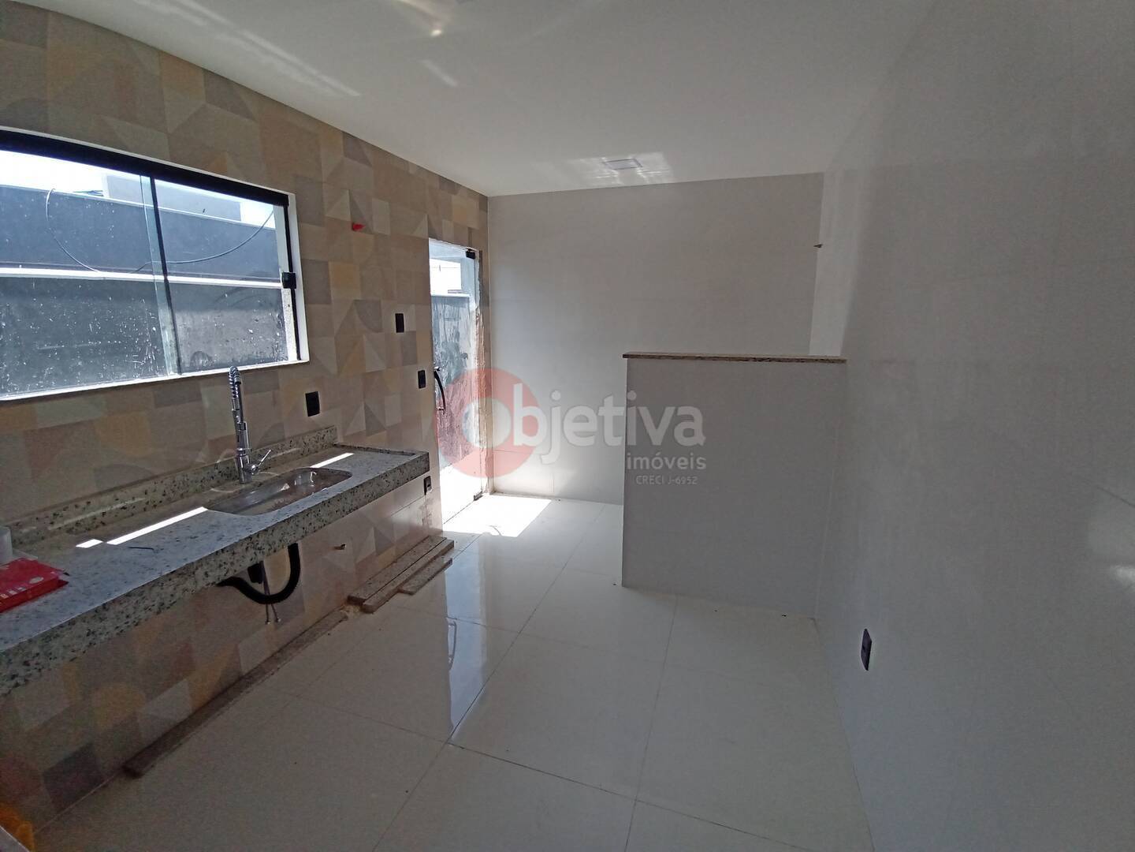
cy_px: 426
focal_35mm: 28
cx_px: 568
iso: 50
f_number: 2.2
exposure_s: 1/394
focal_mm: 1.66
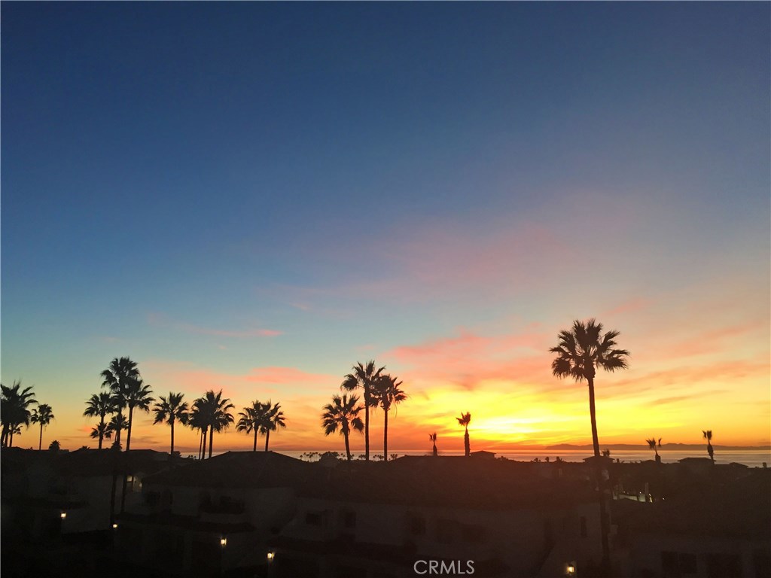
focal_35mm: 29
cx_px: 386
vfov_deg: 48.2
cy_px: 289
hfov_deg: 61.7
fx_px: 646
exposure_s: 1/30
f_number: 2.2
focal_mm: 4.15
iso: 32
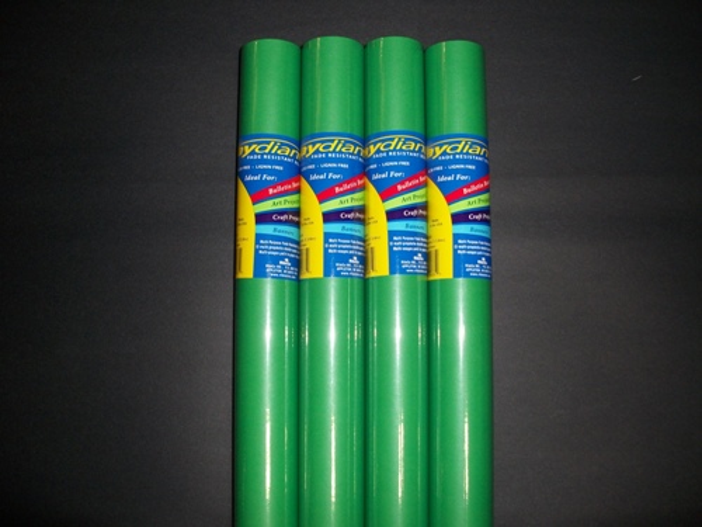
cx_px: 351
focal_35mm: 35
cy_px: 264
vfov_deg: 40.7
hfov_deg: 52.6
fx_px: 710
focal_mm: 6.3
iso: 200
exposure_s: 1/125
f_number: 3.1
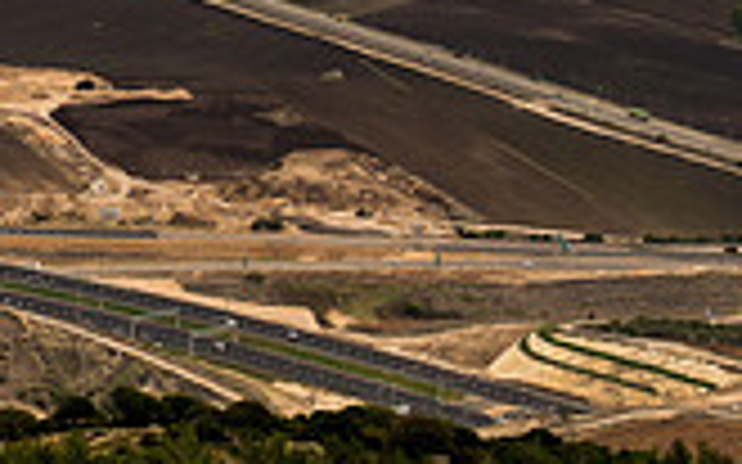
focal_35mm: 203
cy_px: -273
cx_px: -220
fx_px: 4104
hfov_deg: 10.1
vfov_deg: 6.4
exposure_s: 1/640
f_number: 3.5
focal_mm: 38
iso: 100
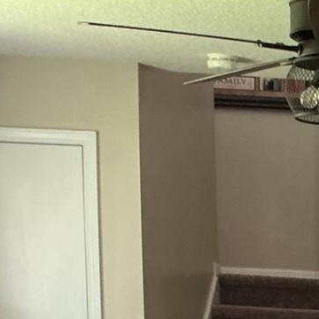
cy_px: 525
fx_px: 1189
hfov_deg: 13.9
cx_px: 537
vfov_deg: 14.0
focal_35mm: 114
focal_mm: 3
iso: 250
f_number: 1.8
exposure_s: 1/40
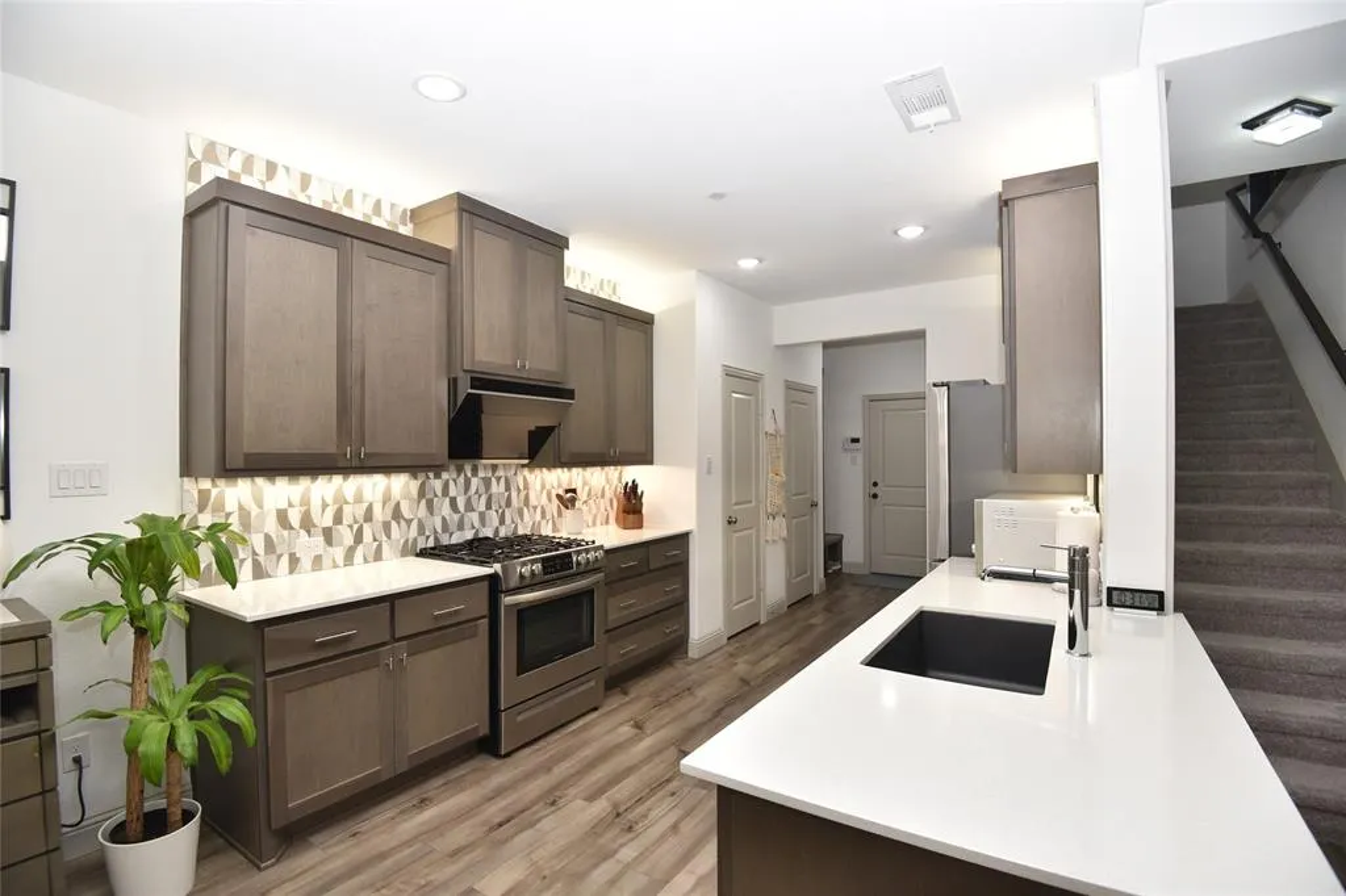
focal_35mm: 16
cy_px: 448
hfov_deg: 96.8
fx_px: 598
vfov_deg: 73.7
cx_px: 673
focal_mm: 16
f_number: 5
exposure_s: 1/60
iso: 400
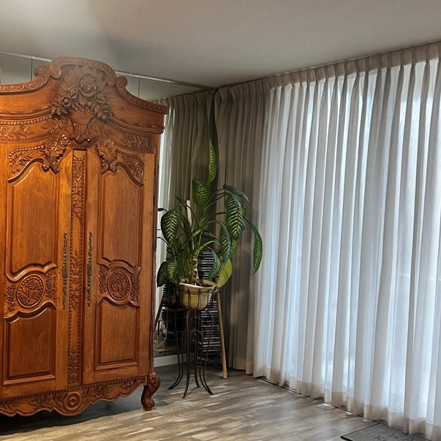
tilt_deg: -3.9
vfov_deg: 42.8
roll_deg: -1.2
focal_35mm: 39
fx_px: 562
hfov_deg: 40.7
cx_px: 76
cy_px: 230
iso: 200
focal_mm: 5.7
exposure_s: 1/60
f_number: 1.5
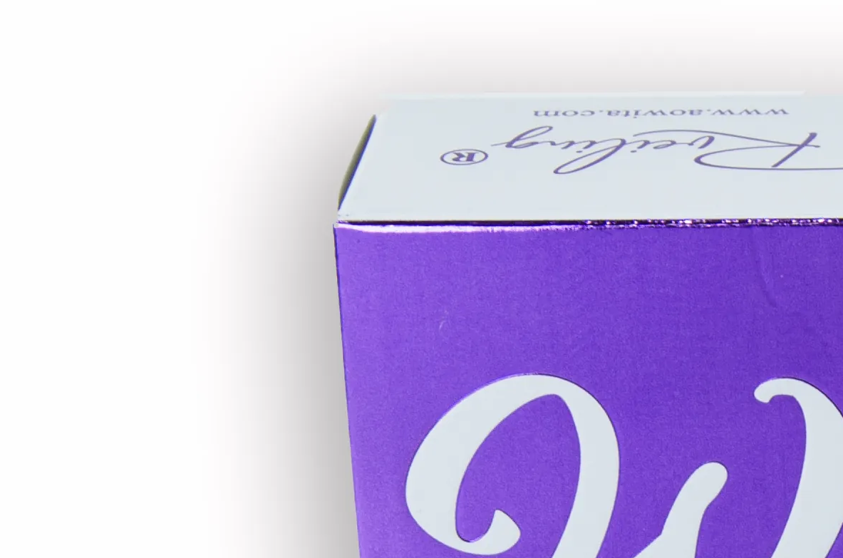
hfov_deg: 6.8
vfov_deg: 4.5
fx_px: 7009
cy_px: 1003
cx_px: 1394
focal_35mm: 300
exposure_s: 1/25
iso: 160
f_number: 14
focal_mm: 48
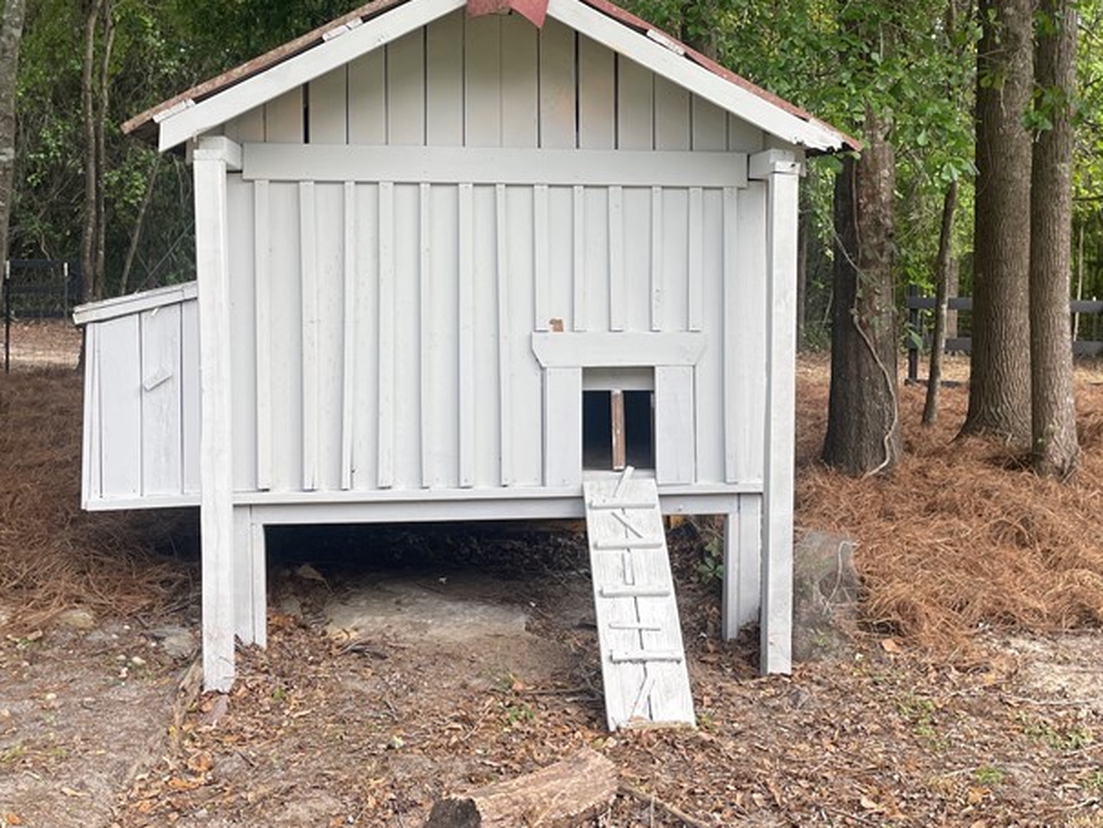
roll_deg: -0.1
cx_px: 622
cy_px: 259
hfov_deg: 42.9
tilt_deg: +1.3
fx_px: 1402
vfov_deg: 32.5
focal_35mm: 44
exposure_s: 1/452
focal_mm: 4.2
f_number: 1.6
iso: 32
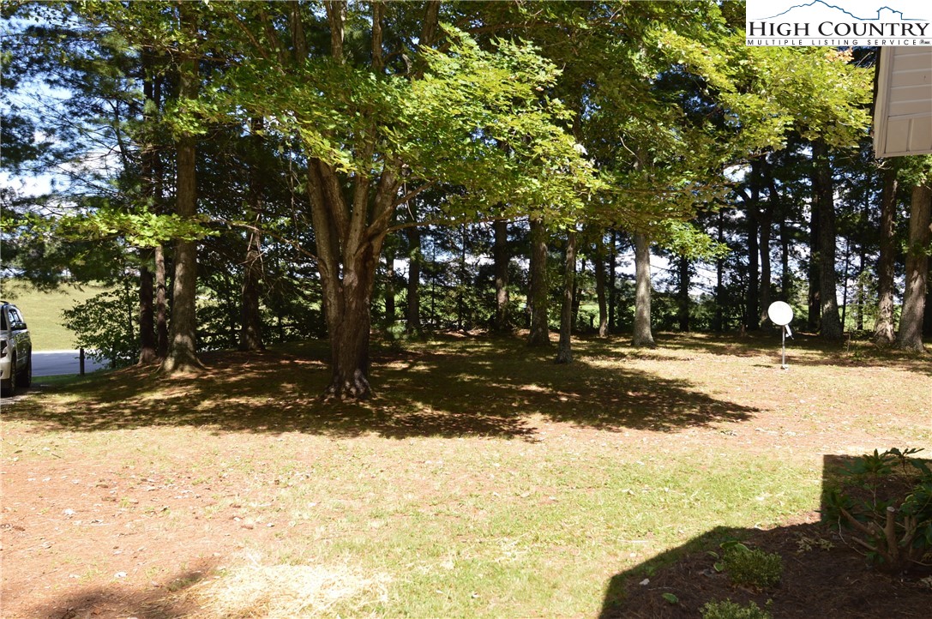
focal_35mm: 36
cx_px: 466
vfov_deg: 36.8
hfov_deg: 53.2
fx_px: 931
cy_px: 310
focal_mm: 24
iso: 100
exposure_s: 1/200
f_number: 4.5
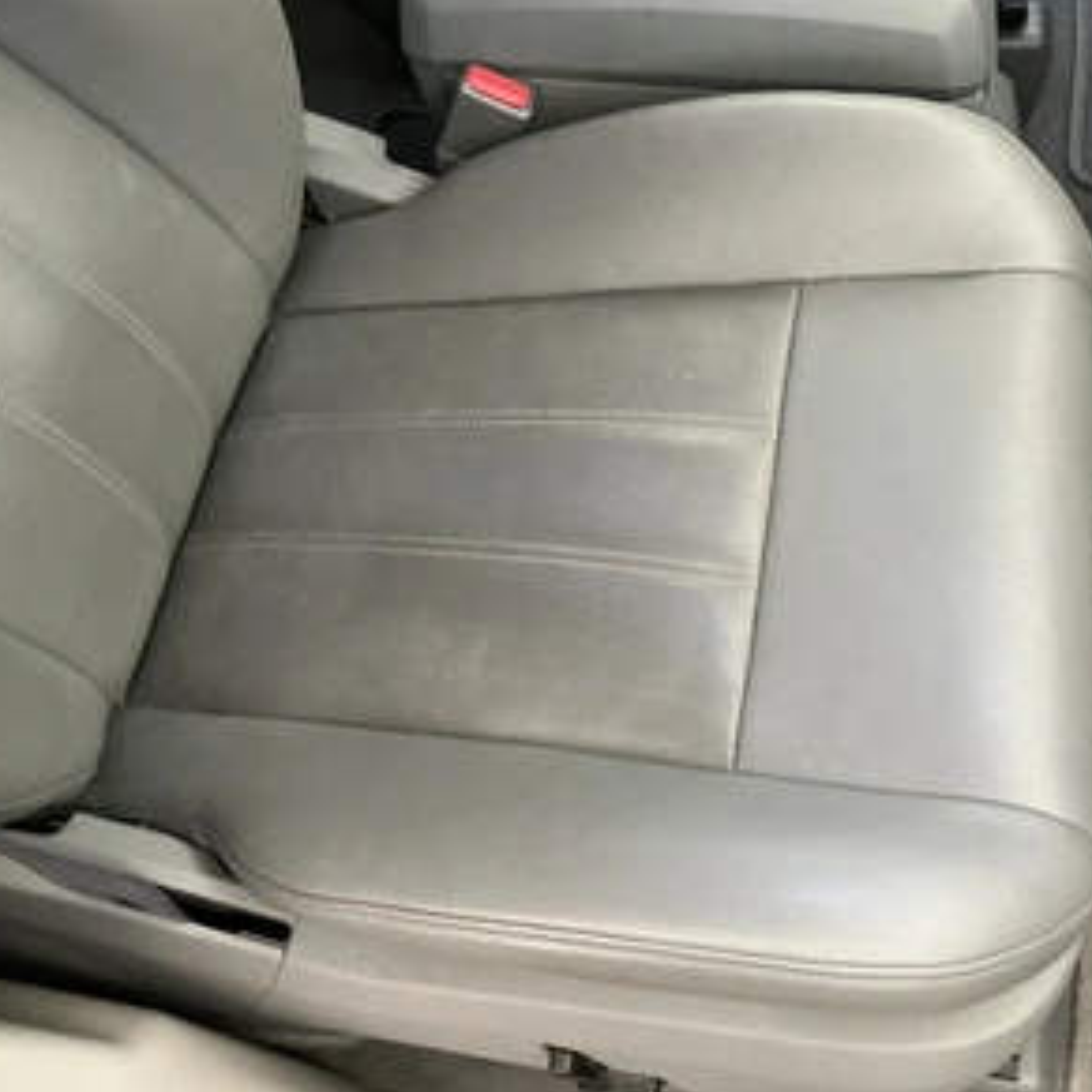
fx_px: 1213
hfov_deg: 48.5
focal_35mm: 34
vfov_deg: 48.4
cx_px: 548
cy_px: 552
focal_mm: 3
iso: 400
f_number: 1.8
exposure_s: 1/30
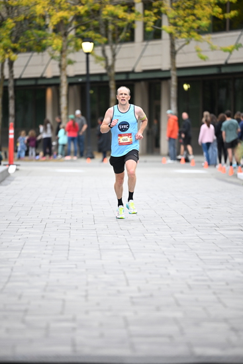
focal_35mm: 200
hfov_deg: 6.9
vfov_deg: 10.3
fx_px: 2024
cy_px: 182
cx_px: 122
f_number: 2.8
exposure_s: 1/1000
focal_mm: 200
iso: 1600
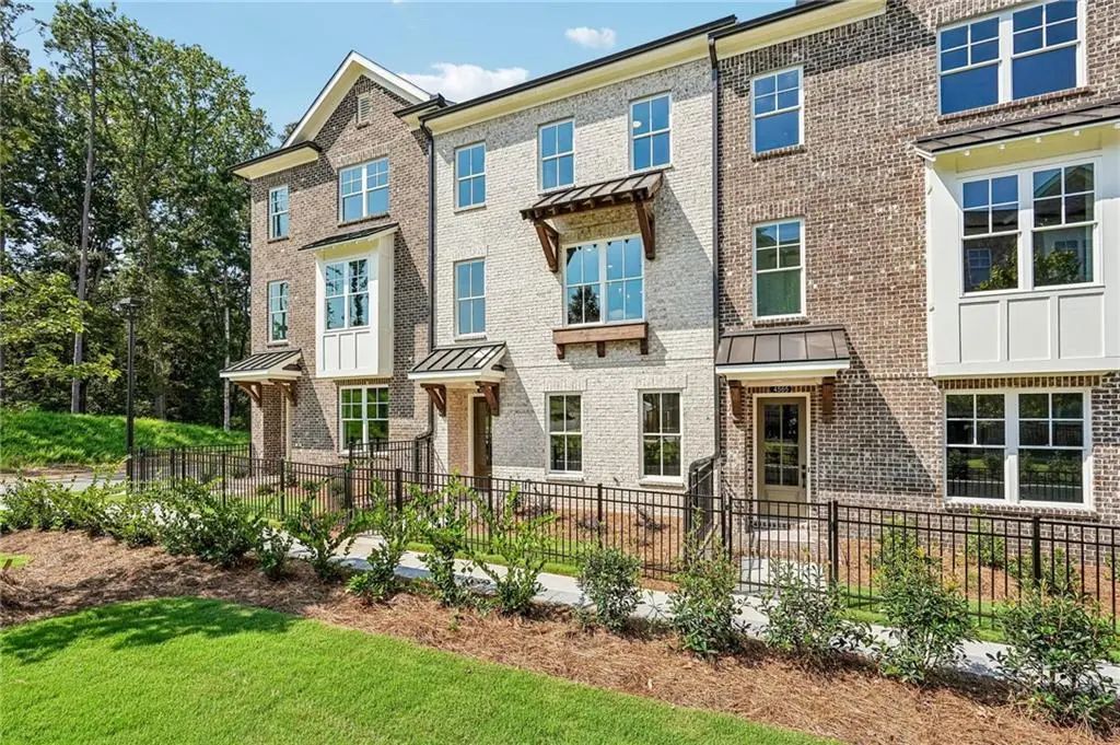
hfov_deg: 96.8
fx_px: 497
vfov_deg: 73.7
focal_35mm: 16
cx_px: 560
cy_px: 372
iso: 800
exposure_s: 1/2000
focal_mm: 16
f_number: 8
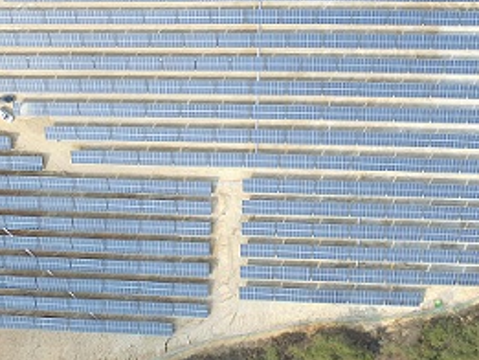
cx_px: 248
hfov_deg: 38.9
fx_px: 678
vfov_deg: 29.2
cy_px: 83
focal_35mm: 49
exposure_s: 1/336
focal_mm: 3.61
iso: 100
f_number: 2.8
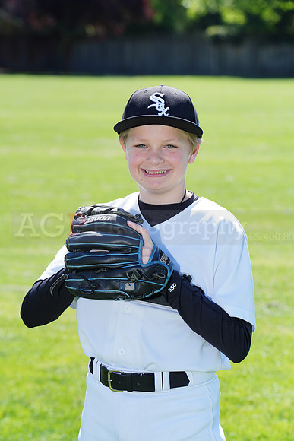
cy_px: 220
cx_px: 147
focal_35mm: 186
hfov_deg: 7.4
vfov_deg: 11.1
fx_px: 2277
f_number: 9
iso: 200
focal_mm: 186
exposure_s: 1/250
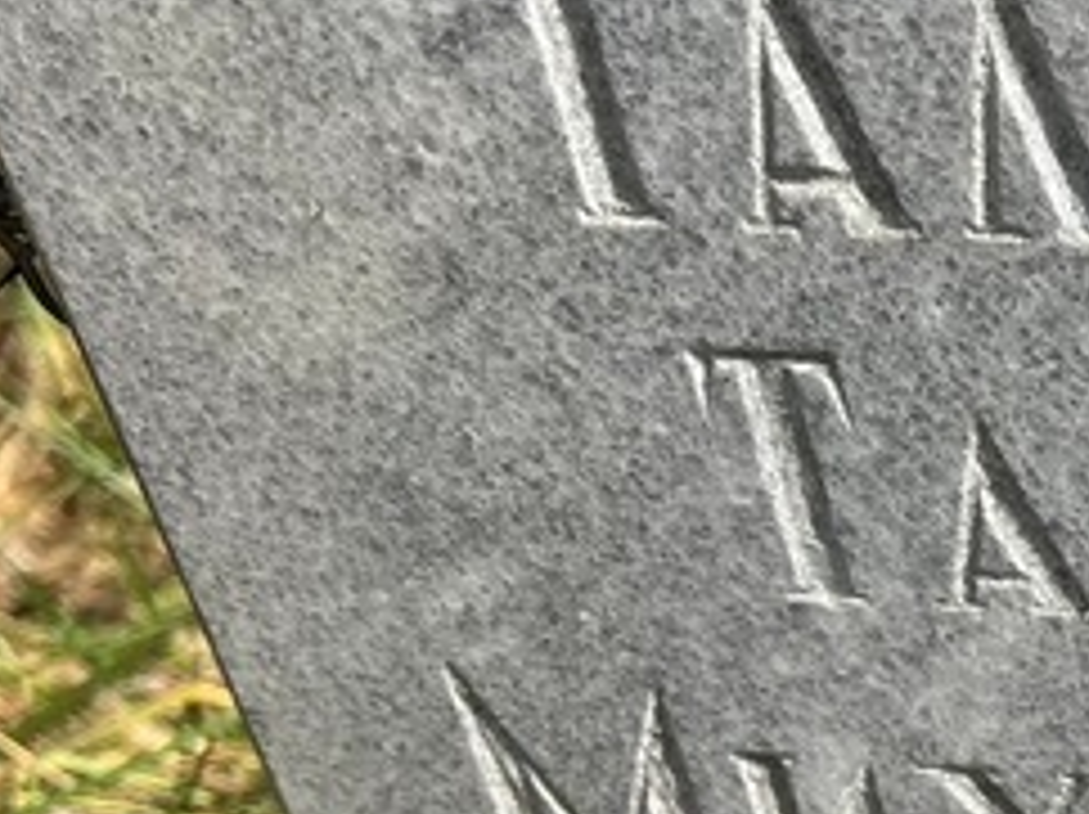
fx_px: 2703
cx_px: 1562
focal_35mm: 86
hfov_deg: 20.1
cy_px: 715
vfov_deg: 16.9
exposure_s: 1/2457
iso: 50
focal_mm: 5.7
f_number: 1.5
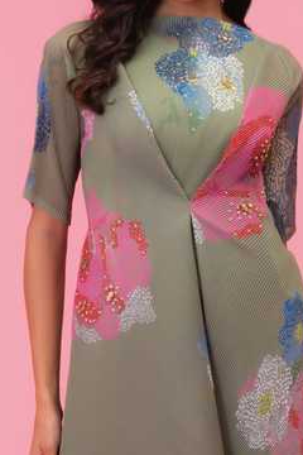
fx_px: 1288
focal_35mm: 102
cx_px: 175
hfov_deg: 13.4
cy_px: 146
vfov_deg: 19.9
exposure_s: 1/125
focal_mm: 70
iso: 250
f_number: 9
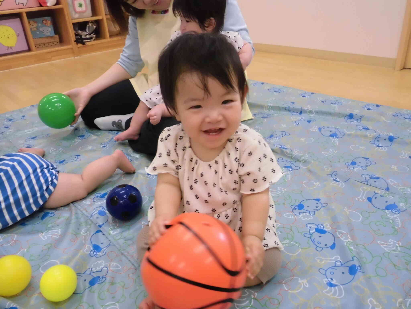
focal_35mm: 26
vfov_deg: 53.1
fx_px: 309
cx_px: 206
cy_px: 154
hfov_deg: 67.3
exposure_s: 1/60
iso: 400
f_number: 3.2
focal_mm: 4.6
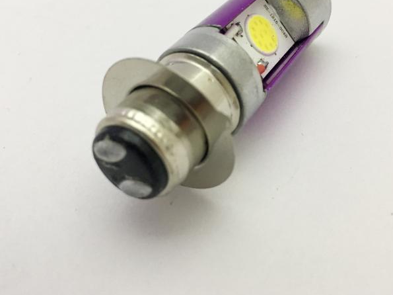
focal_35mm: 39
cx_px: 222
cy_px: 106
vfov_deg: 36.5
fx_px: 443
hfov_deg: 47.8
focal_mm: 4.15
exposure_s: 1/30
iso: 125
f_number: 2.2
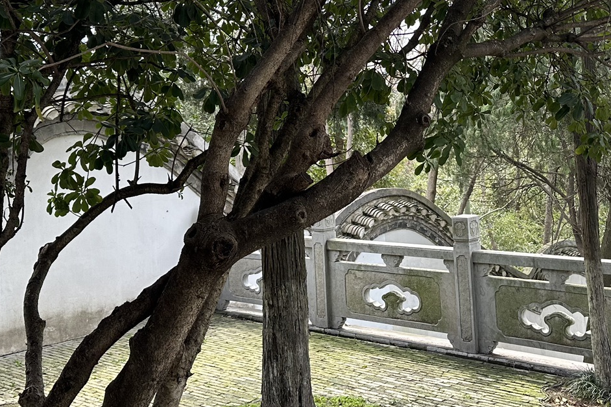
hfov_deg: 37.2
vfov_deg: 25.2
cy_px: 102
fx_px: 899
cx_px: 395
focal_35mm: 53
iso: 80
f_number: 1.78
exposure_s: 1/351
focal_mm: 6.86
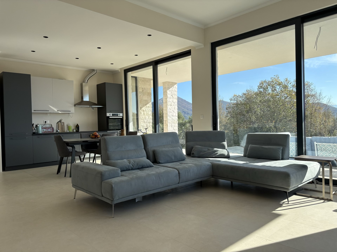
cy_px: 126
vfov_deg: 53.1
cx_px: 168
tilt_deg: +0.0
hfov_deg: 67.3
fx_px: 253
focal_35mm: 26
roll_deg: +1.8
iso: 50
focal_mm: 5.96
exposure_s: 1/1175
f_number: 1.6
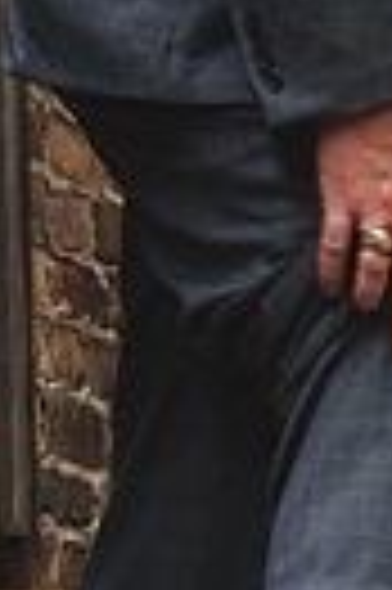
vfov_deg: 7.3
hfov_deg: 4.4
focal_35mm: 282
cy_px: 606
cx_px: 1618
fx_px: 4618
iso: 1600
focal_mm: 48
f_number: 3.2
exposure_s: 1/320
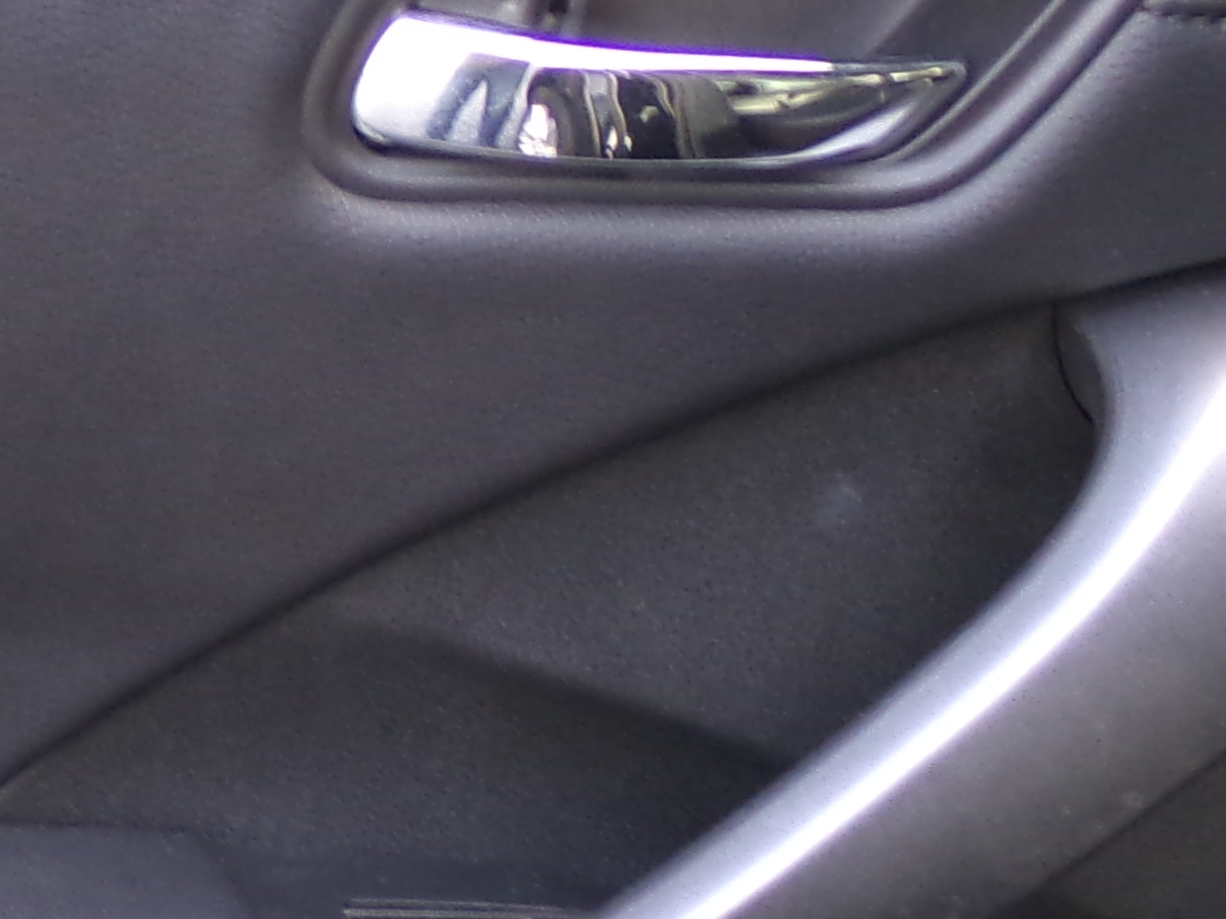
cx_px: -383
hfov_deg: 19.8
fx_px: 3223
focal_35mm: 91
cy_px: 764
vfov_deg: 16.1
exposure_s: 1/34
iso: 177
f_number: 3.7
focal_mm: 4.3
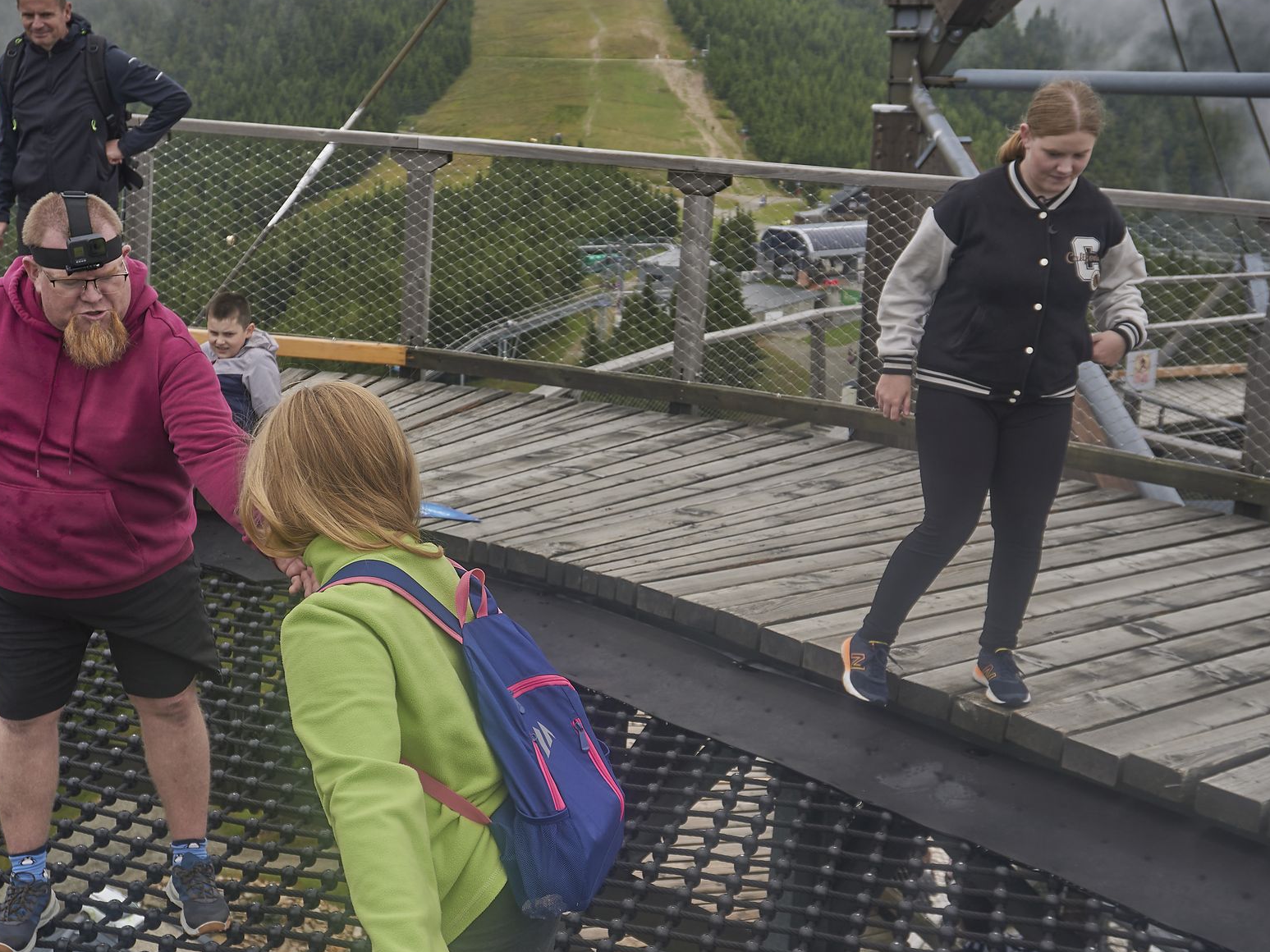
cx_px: 548
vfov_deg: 31.1
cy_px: 522
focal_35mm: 47
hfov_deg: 40.7
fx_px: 1710
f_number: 5.6
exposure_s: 1/400
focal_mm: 25
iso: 100
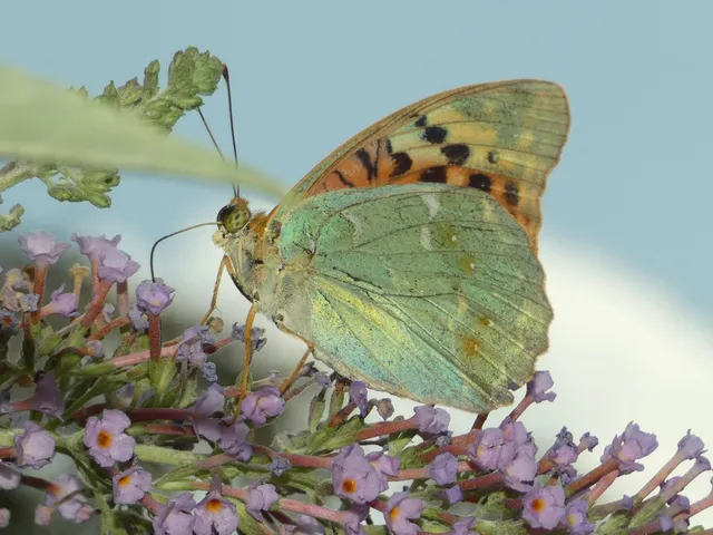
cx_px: 356
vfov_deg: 7.4
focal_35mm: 200
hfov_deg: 9.9
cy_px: 268
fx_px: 4119
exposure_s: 1/250
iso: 80
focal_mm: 35.8
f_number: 5.5
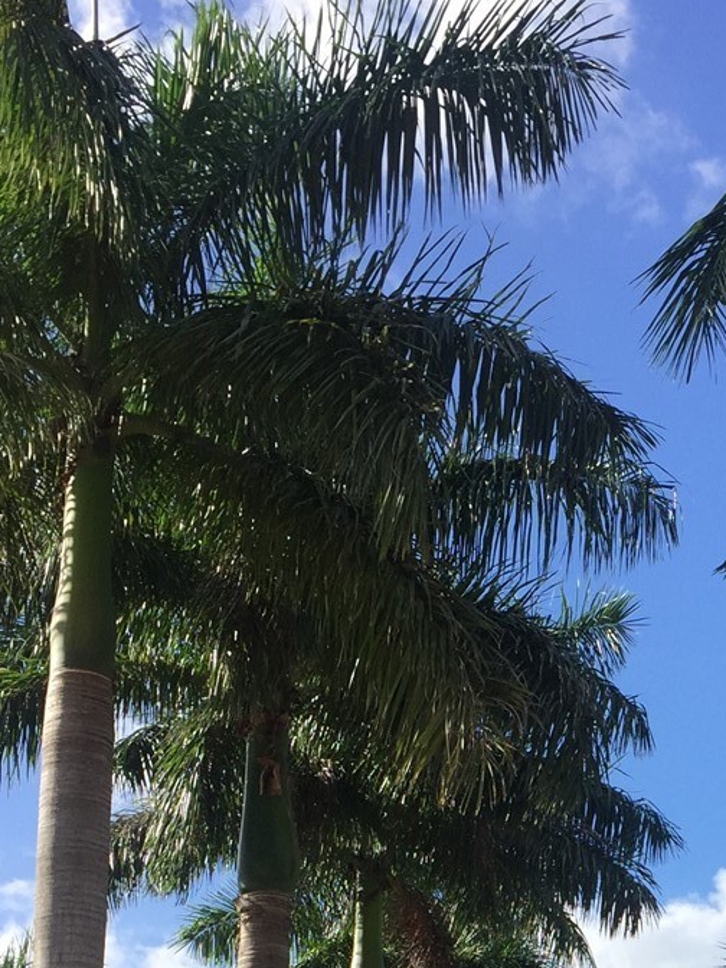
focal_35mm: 69
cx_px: 680
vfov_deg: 26.3
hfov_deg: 20.8
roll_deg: +0.1
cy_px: 1026
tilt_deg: +15.7
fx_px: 1930
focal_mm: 4.15
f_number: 2.2
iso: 32
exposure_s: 1/1130
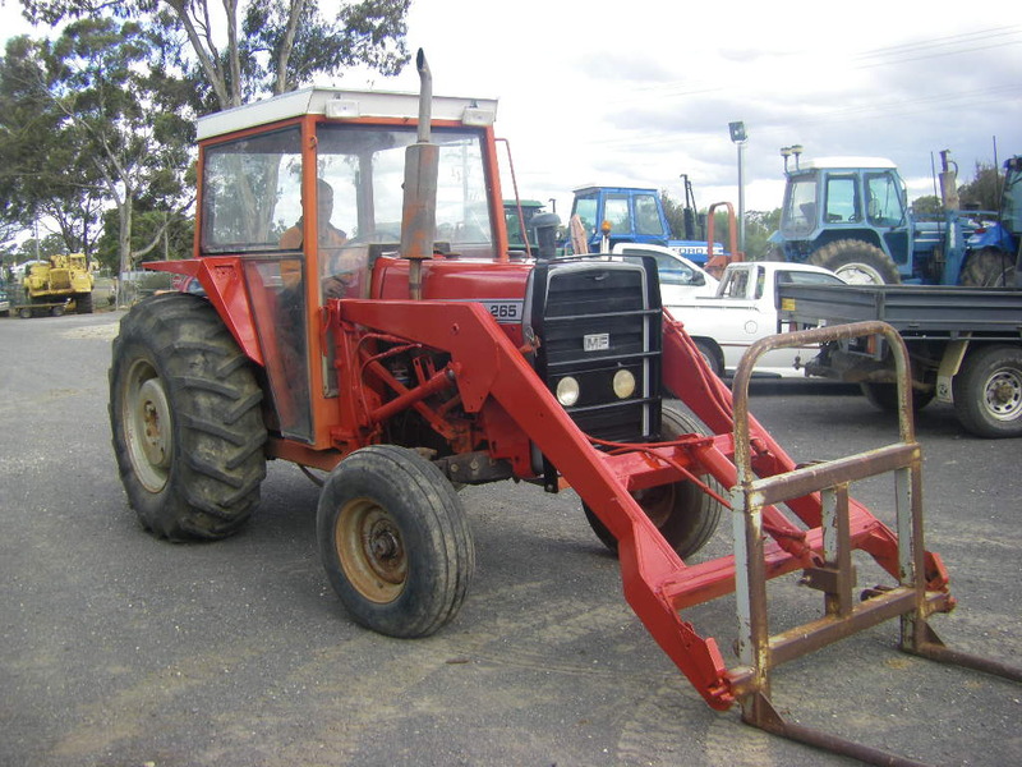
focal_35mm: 38
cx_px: 511
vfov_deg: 37.7
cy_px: 384
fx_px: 1122
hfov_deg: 49.0
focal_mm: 6.3
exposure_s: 1/160
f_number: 3.5
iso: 64
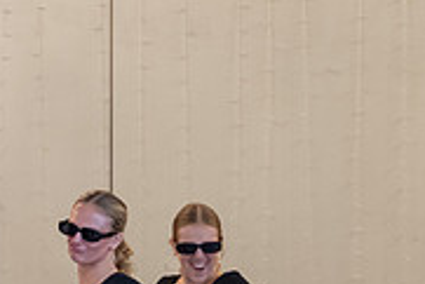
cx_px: 4
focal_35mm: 306
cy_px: 418
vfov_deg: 4.5
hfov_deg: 6.7
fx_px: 3615
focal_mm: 71
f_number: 2.8
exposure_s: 1/200
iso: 1600
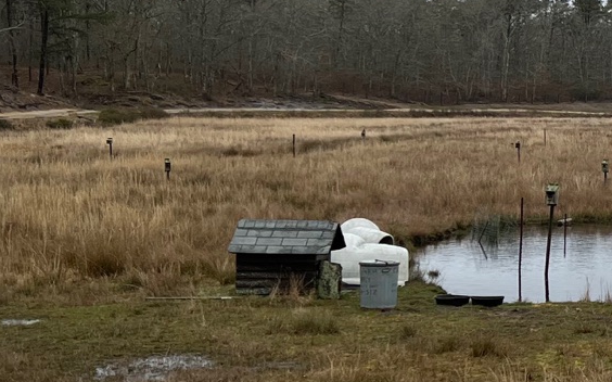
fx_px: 1467
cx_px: 884
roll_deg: -0.3
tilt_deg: -2.1
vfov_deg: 14.8
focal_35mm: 88
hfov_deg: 20.6
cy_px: 114
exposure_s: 1/3704
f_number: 1.5
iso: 50
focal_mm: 5.7
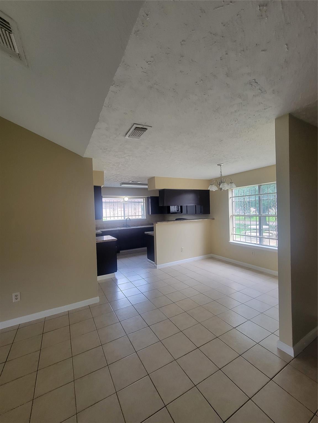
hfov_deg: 89.9
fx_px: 159
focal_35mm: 13
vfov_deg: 106.2
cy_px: 212
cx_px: 159
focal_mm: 2.2
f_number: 2.2
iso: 160
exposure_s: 1/60
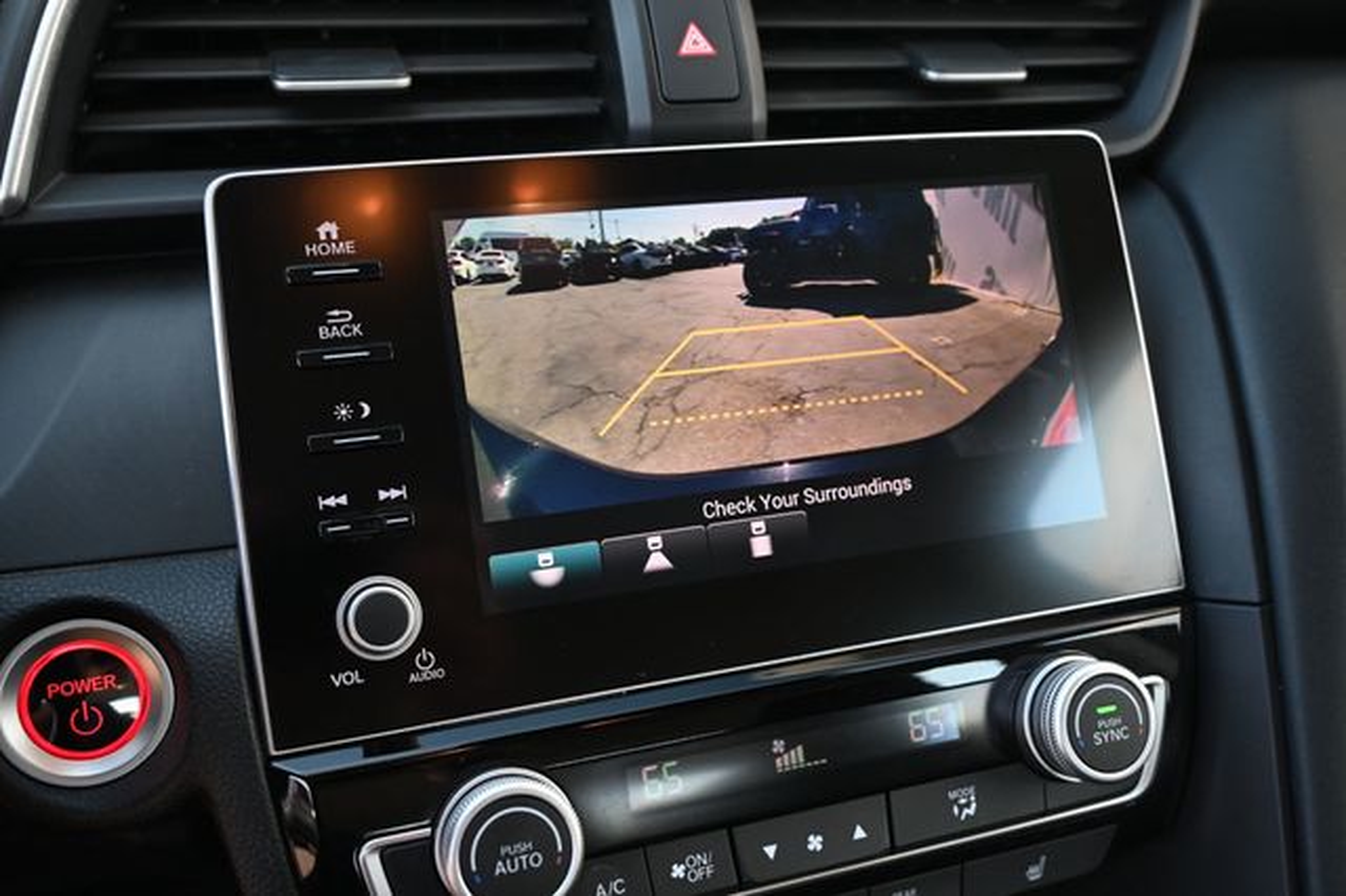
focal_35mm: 32
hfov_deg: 59.5
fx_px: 1177
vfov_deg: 41.7
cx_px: 673
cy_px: 448
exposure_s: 1/125
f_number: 4
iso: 560
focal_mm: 21
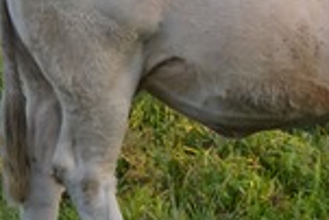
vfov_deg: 5.7
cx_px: 331
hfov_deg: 8.5
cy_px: 48
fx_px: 2214
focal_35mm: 242
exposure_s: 1/200
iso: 400
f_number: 5
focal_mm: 58
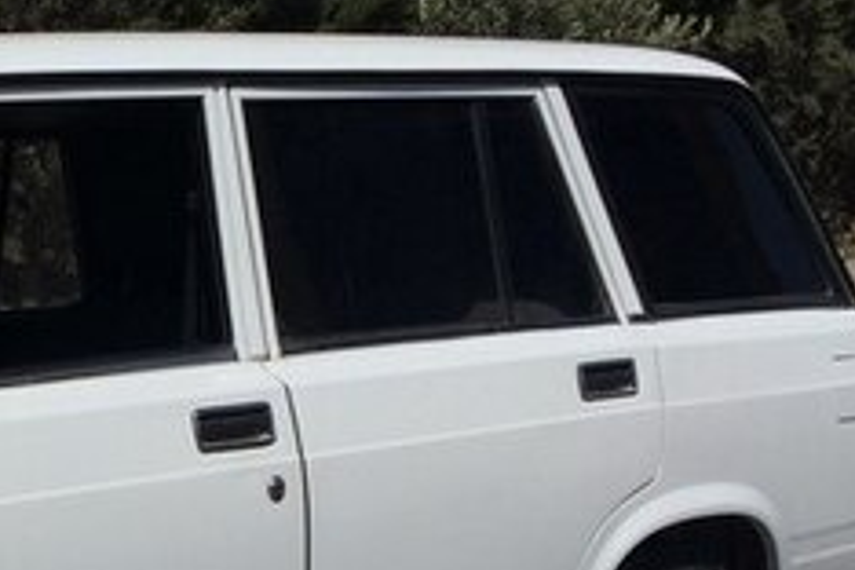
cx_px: -146
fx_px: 2019
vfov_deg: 15.6
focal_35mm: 85
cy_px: 627
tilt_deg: -12.0
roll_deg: +1.3
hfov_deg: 22.2
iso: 32
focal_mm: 4.15
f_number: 2.2
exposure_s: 1/5882
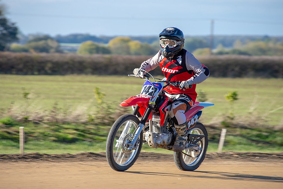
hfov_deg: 5.3
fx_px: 3066
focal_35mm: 390
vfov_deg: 3.5
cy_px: 94
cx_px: 142
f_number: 9
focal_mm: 260
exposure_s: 1/160
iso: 200
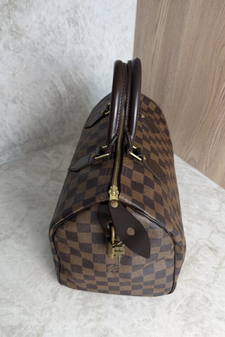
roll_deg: -2.4
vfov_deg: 69.4
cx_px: 109
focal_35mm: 26
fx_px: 244
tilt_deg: -38.4
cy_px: 162
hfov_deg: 49.5
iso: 80
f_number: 1.78
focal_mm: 6.76
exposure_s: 1/120
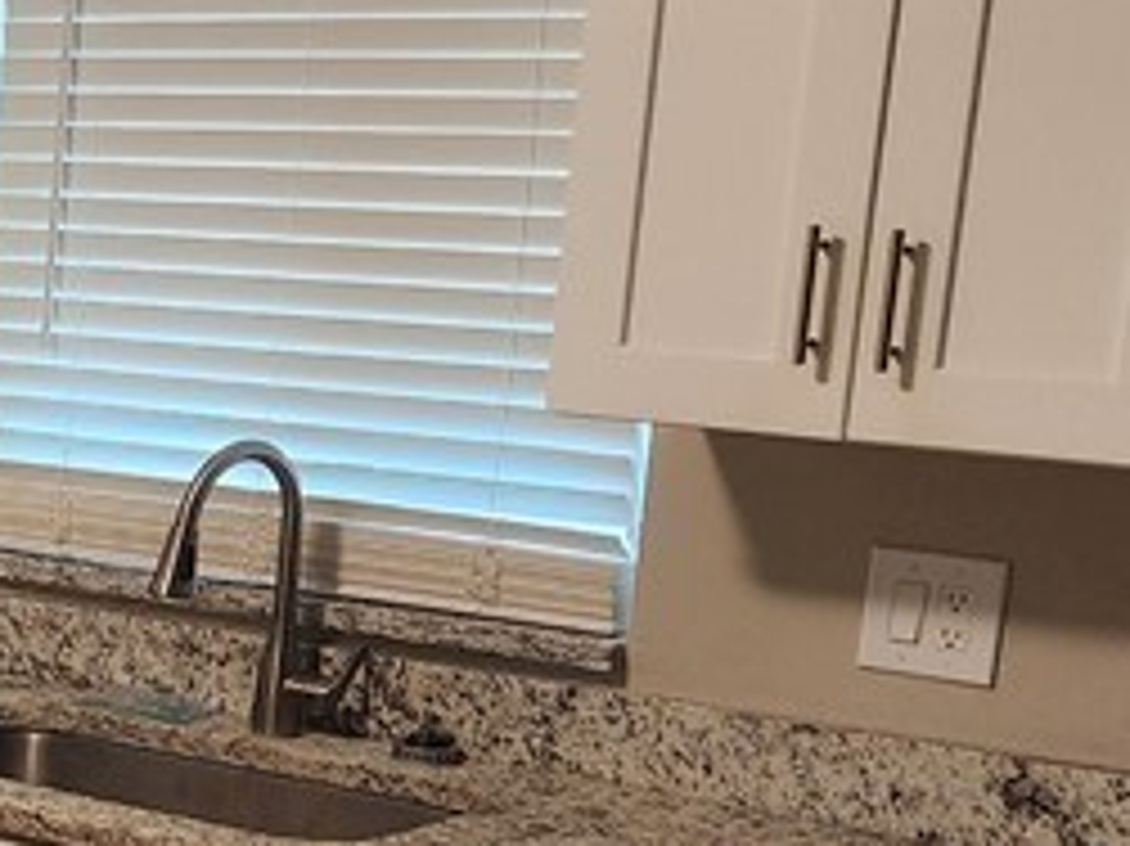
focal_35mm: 94
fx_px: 3067
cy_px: 698
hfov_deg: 17.8
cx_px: -743
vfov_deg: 15.6
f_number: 1.8
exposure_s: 1/120
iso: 320
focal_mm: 5.4
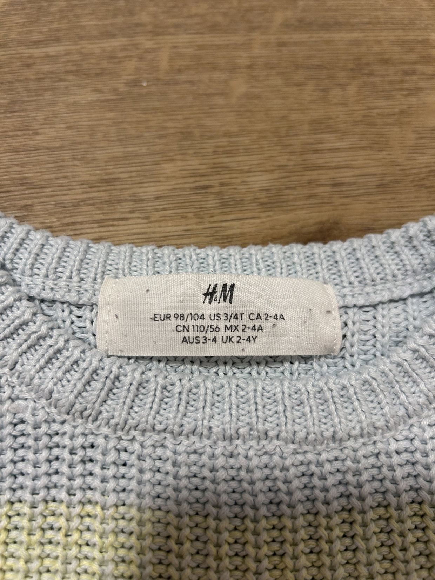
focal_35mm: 26
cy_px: 290
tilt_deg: -70.3
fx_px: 436
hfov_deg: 53.1
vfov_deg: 67.3
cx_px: 218
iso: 125
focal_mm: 5.7
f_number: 1.5
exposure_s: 1/50
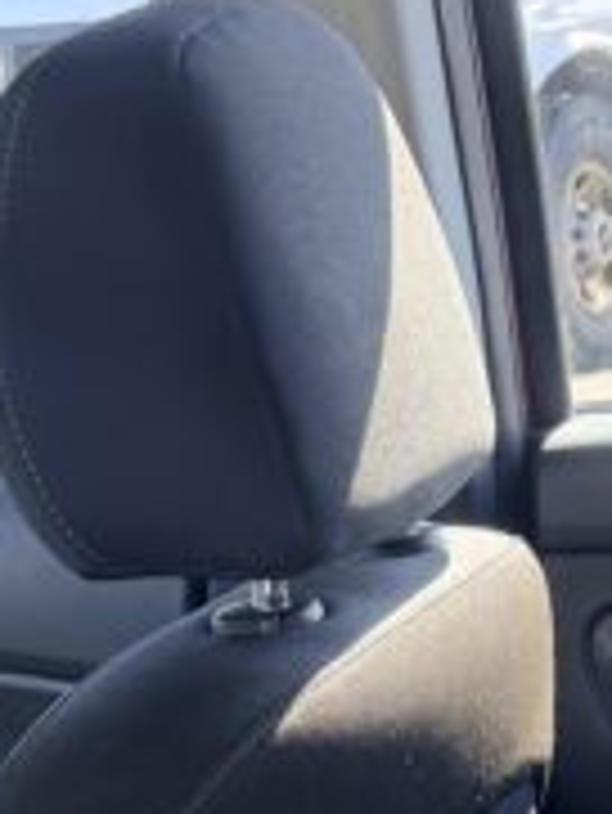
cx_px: 702
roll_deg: +6.8
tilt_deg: -35.4
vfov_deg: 14.7
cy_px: 1700
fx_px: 2496
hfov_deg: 13.6
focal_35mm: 106
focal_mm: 6.76
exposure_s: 1/213
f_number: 1.78
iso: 64
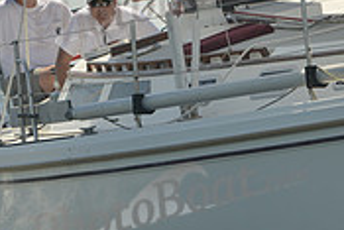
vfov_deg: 2.4
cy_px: 74
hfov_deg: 3.7
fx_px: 5384
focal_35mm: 563
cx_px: 411
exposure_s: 1/640
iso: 200
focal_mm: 170
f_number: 7.1
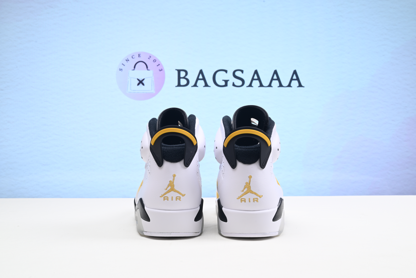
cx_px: 208
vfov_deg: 35.1
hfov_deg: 50.7
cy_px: 139
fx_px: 439
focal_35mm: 38
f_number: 16
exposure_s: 1/2
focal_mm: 38
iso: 100
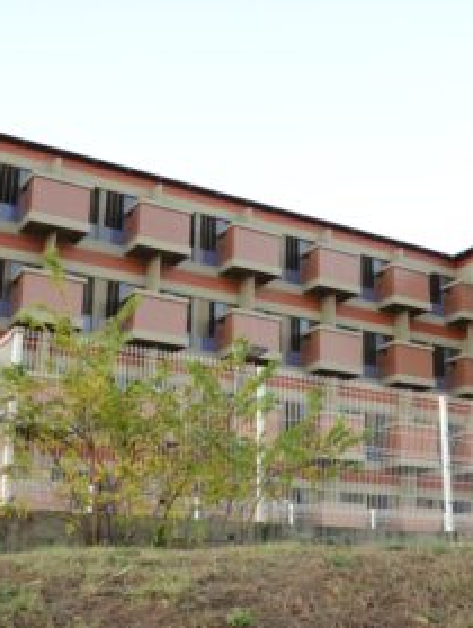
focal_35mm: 51
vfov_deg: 37.4
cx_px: 338
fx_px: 927
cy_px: 313
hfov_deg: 28.3
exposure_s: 1/125
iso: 1000
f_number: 5.6
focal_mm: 22
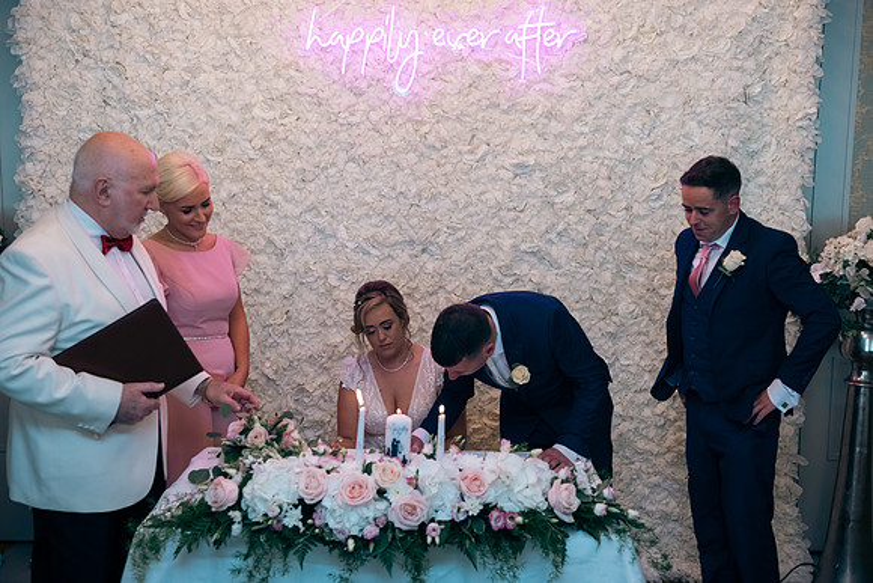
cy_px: 292
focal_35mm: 42
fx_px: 1019
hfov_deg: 46.4
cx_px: 436
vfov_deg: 31.9
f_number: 3.5
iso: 640
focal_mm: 42
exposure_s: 1/160
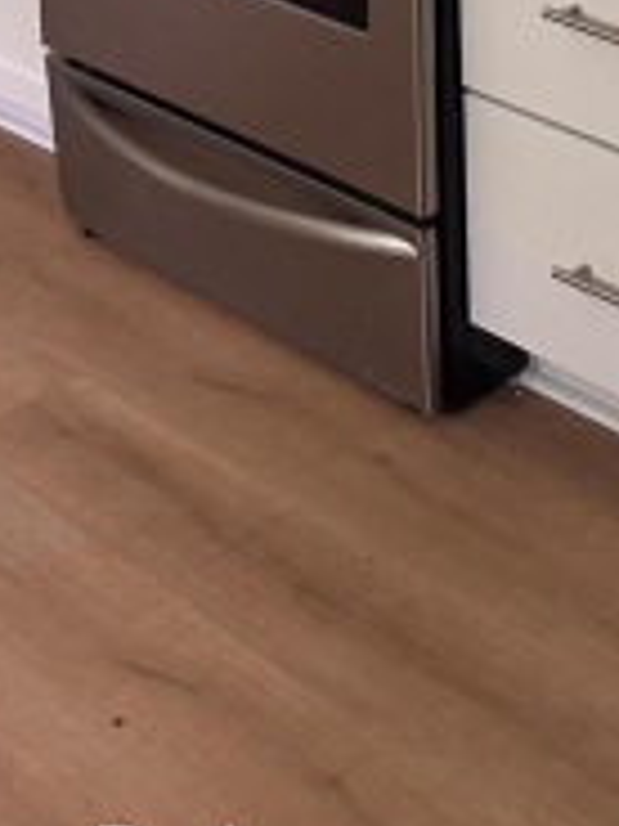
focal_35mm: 87
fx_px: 2074
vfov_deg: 19.0
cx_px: 668
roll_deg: +1.4
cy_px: -501
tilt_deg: -7.8
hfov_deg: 16.5
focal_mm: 6.86
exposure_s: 1/60
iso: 250
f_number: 1.78
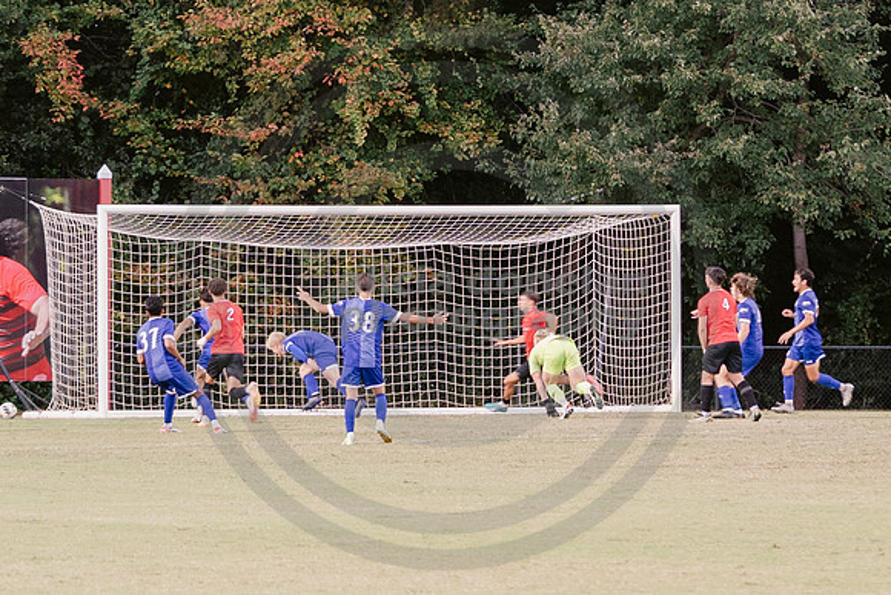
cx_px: 440
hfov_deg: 7.1
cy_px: 149
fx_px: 7227
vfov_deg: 4.7
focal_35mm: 292
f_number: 3.2
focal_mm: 90
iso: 640
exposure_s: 1/125
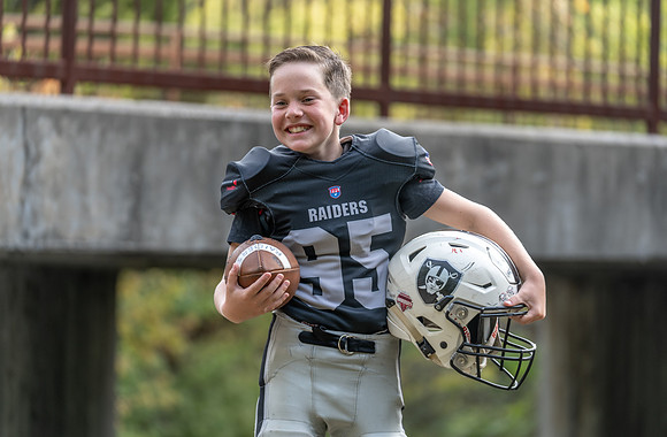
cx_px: 356
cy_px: 200
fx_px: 2662
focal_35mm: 144
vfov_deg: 9.4
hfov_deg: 14.3
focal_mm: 127
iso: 160
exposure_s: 1/320
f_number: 2.8
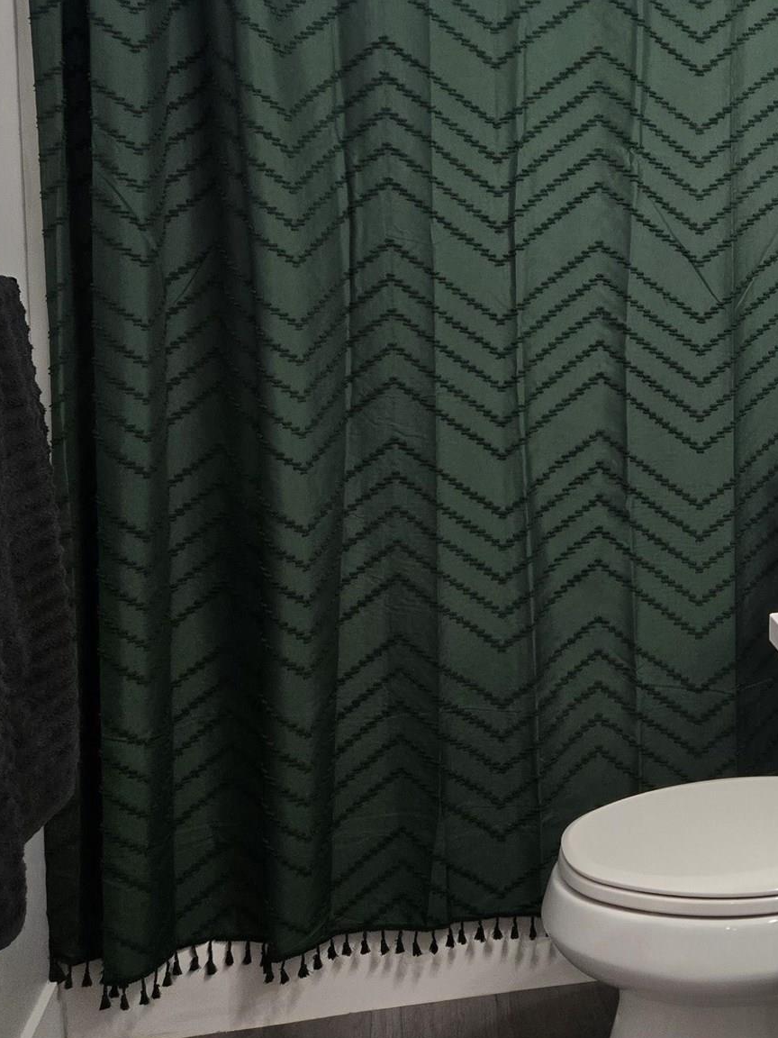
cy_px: 301
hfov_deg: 30.0
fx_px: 1378
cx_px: 724
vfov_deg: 40.4
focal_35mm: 46
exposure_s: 1/120
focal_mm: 5.4
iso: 200
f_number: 1.8
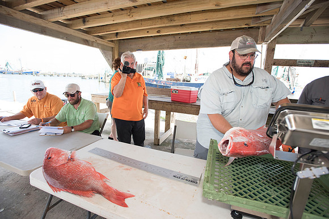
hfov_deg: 93.3
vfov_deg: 70.5
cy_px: 110
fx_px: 155
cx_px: 164
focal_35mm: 17
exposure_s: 1/500
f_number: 4
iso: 500
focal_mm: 17
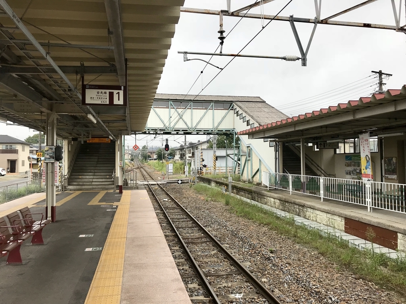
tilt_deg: +2.1
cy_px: 152
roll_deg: +0.6
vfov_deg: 49.7
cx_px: 203
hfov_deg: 63.4
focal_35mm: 28
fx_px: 328
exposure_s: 1/622
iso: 20
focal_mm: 3.99
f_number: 1.8
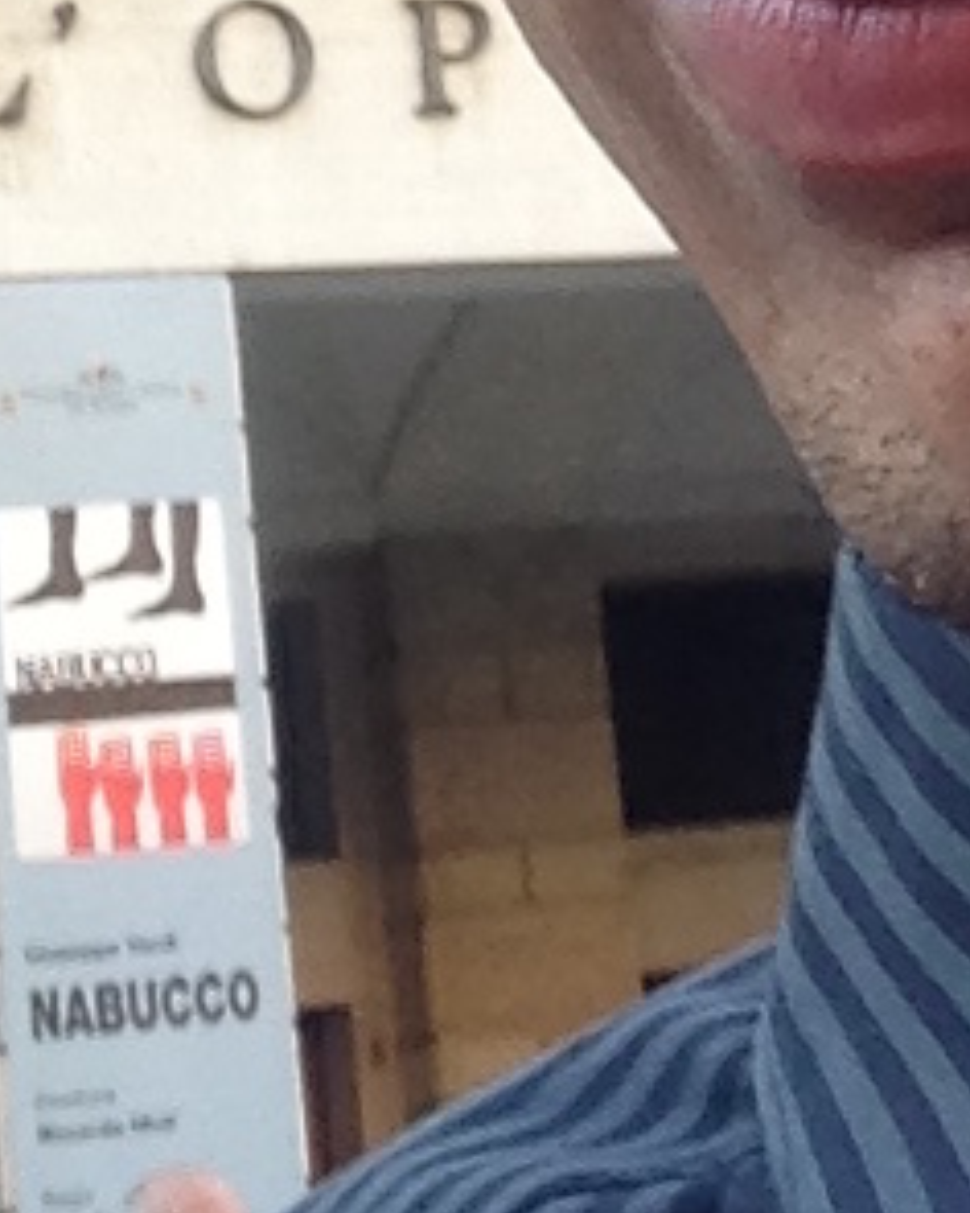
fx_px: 5311
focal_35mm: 148
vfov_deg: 12.4
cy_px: -588
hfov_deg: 10.4
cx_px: 711
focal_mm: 2.18
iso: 32
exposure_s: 1/60
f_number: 2.4
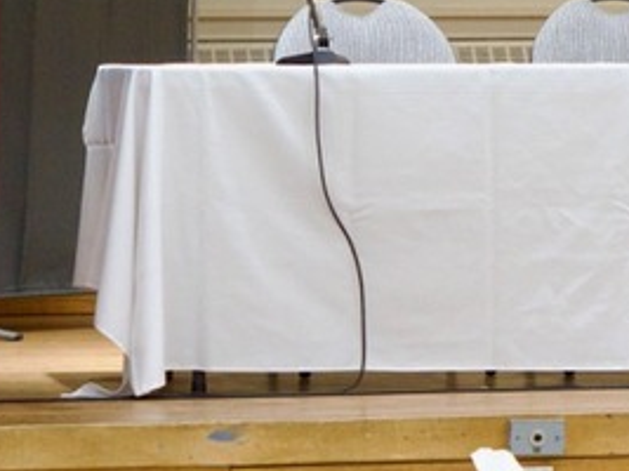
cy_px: -35
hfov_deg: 6.3
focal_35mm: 313
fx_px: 5685
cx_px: 859
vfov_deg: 4.7
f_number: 2.8
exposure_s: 1/100
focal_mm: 40
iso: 640
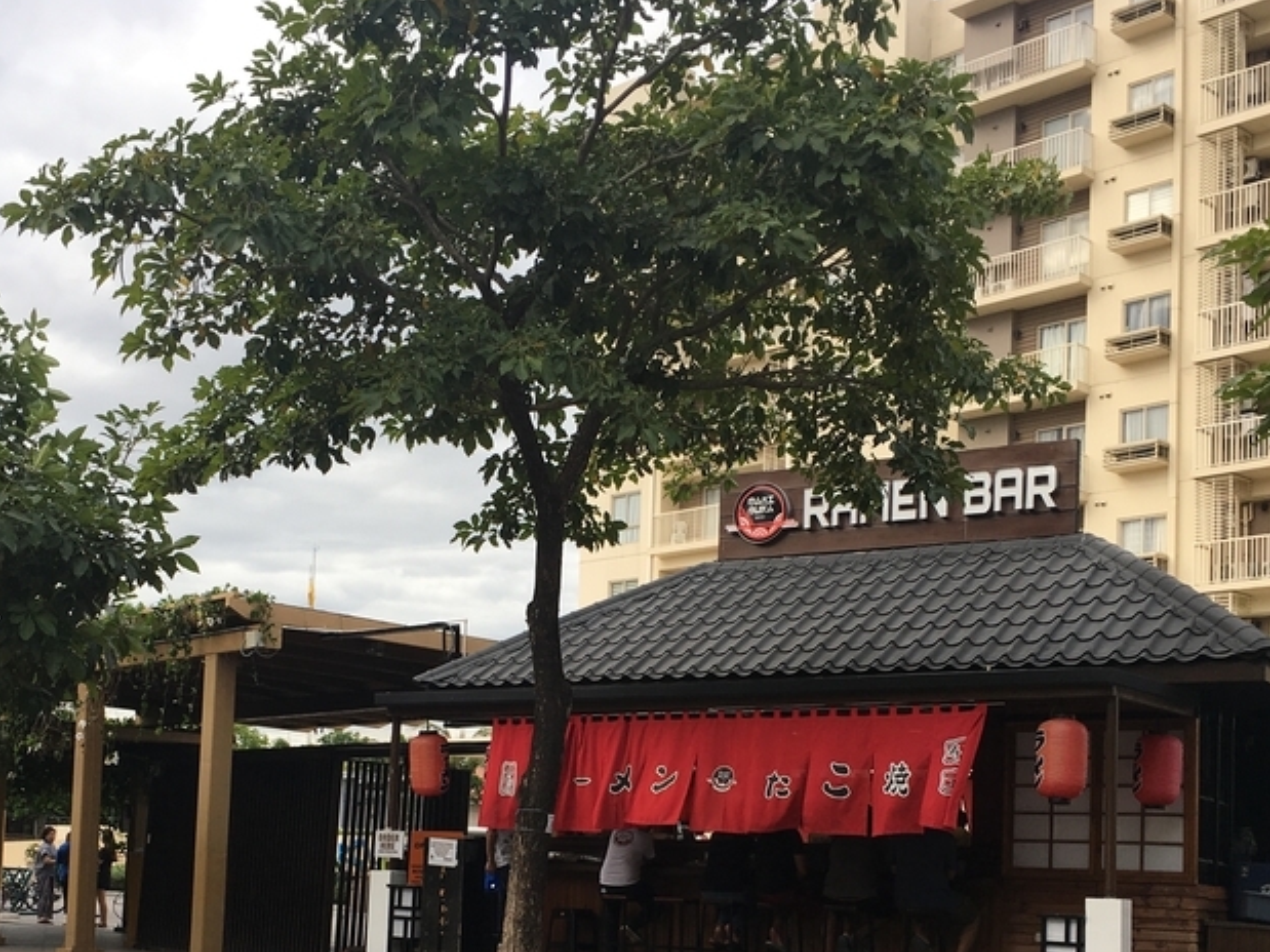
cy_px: 747
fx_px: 1761
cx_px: 564
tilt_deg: +3.3
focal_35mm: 48
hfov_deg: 39.6
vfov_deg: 29.6
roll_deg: -2.2
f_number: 2.2
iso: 25
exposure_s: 1/420
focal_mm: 4.15
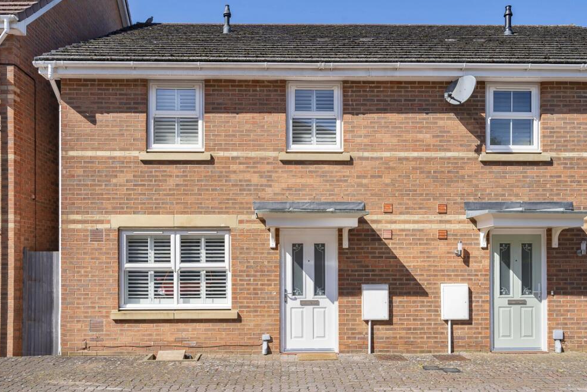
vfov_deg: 42.3
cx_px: 286
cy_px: 193
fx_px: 506
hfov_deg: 60.3
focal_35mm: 31
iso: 400
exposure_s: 1/400
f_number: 9
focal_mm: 30
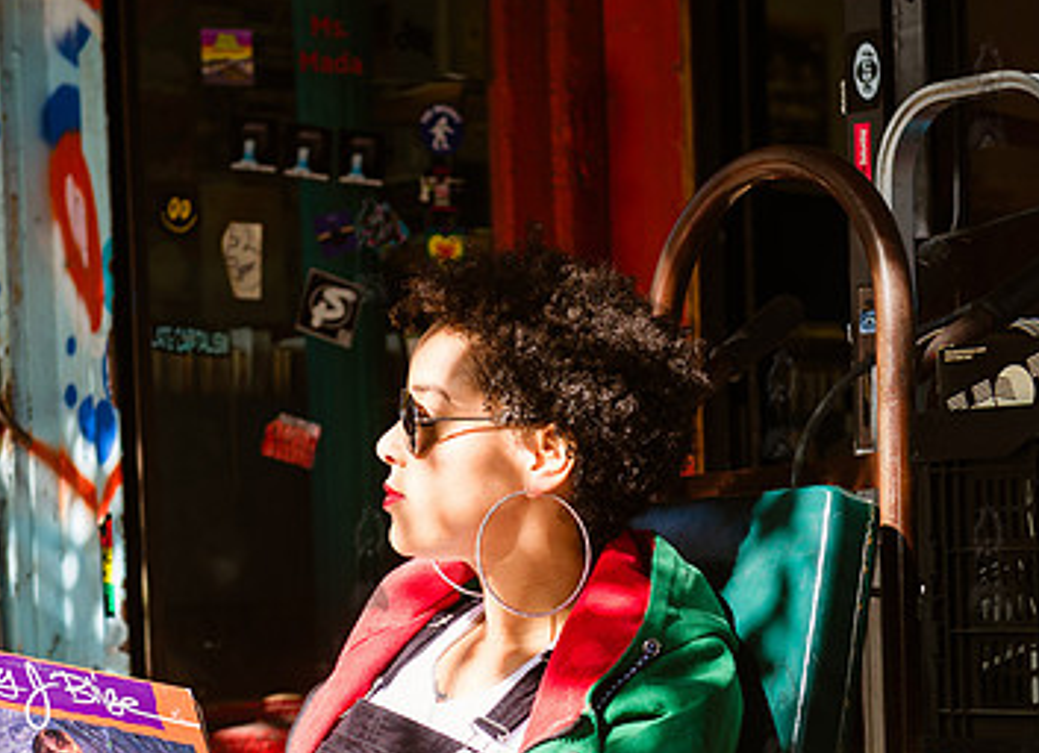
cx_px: 502
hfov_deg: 17.9
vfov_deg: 13.0
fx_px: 3292
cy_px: 597
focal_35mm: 111
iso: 200
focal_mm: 60
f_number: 4
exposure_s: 1/400
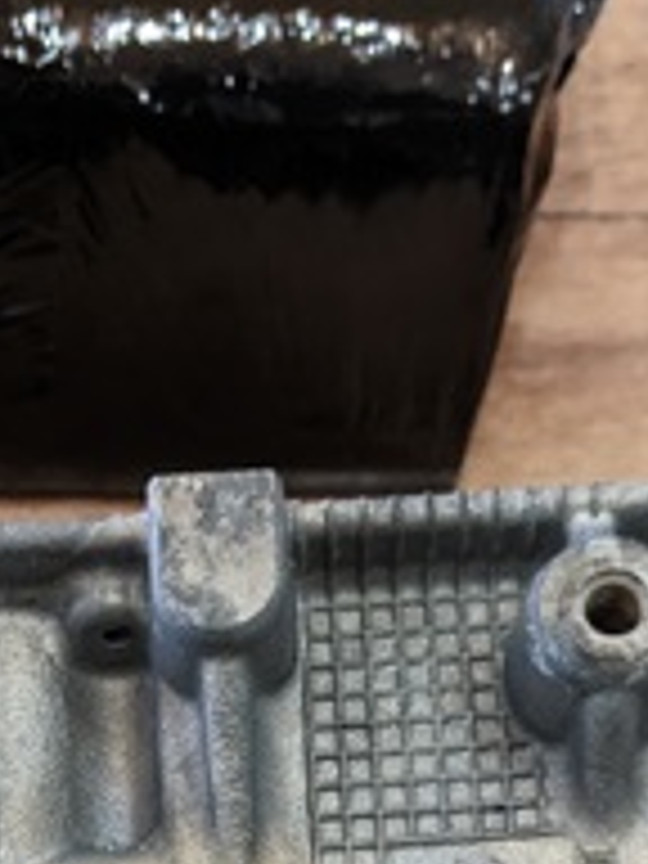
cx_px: 234
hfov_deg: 16.4
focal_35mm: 90
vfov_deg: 20.2
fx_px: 2246
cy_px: 1069
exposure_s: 1/49.9
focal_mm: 4.44
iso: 543
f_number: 1.8
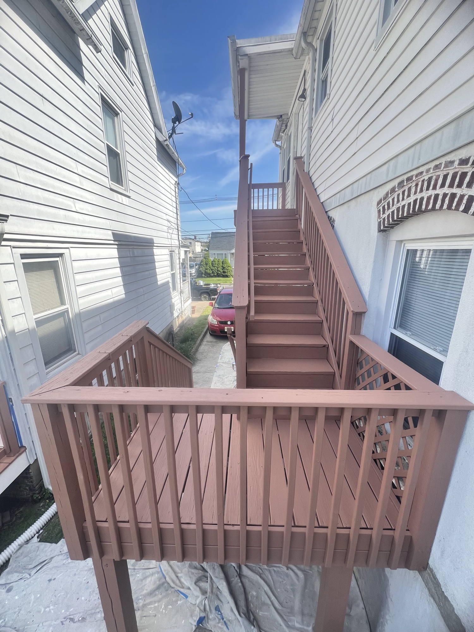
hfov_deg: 89.9
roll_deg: +0.1
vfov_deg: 106.2
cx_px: 237
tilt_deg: -14.5
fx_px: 237
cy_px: 316
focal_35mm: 13
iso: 32
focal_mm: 1.57
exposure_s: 1/286
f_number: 1.8
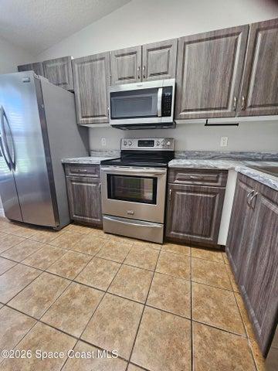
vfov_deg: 106.2
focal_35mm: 13
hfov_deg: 89.9
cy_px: 186
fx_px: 139
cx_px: 139
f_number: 2.2
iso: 320
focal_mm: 2.2
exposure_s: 1/60
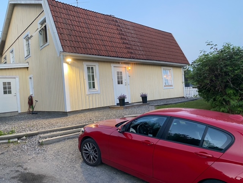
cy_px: 92
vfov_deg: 53.1
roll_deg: +4.5
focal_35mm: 26
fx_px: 183
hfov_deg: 67.3
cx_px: 122
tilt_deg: +1.2
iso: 125
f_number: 1.8
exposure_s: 1/50
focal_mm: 4.25
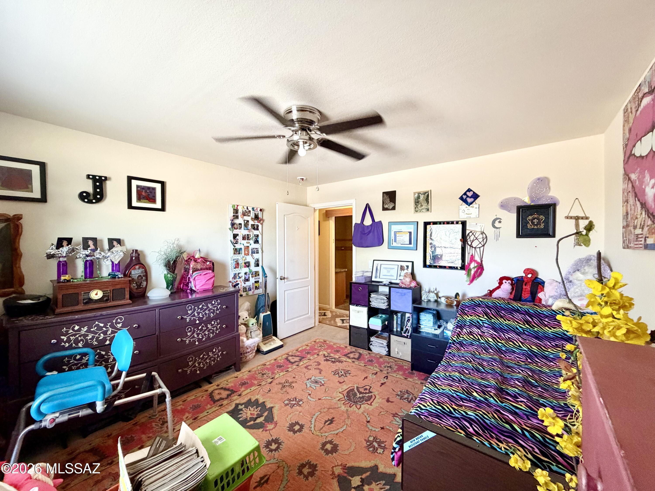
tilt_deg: +0.1
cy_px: 246
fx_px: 265
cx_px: 328
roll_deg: +0.1
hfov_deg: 102.1
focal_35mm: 14
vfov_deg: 85.7
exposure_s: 1/60
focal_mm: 2.22
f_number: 2.2
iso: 400
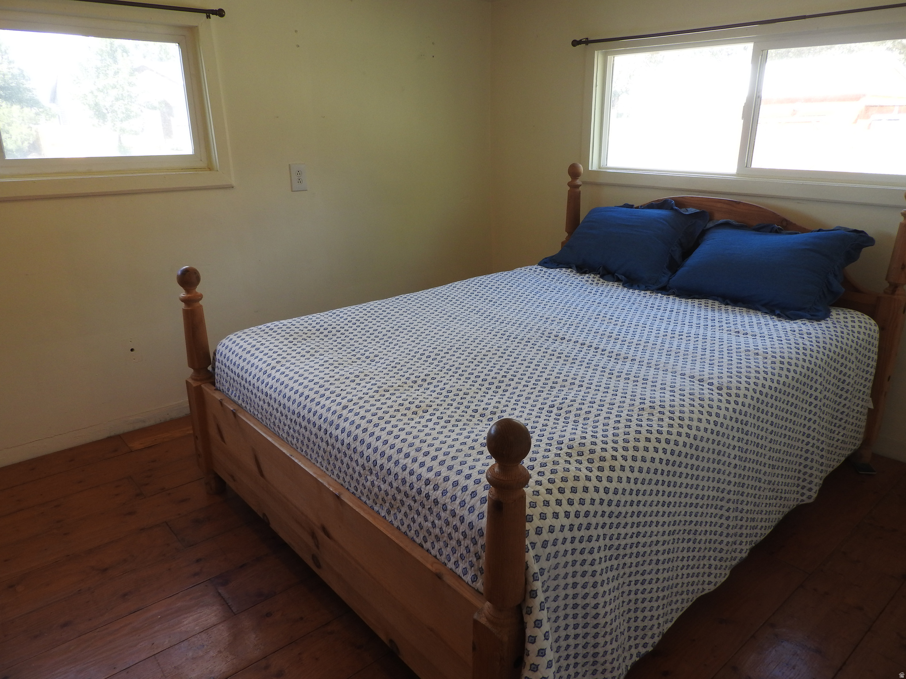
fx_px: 628
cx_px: 453
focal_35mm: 24
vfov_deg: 56.8
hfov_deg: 71.6
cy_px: 340
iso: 100
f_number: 3.3
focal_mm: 4.3
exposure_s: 1/50
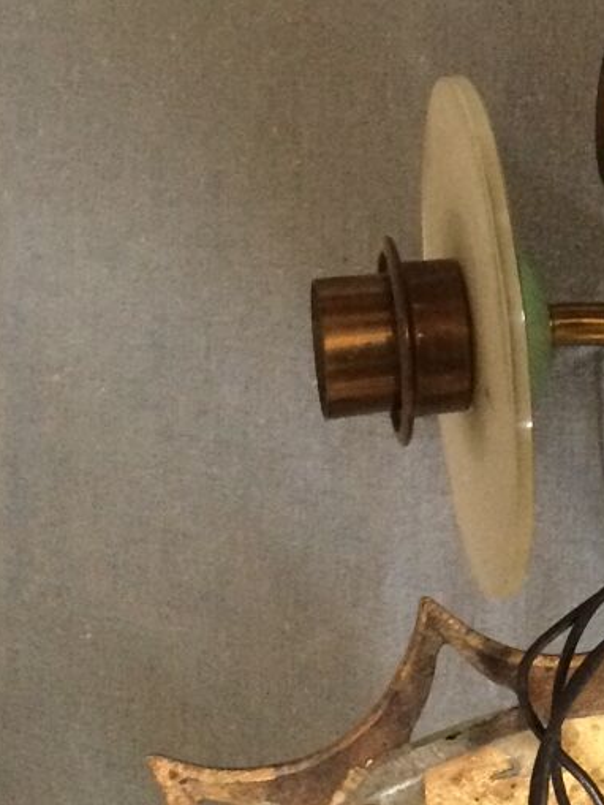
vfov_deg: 20.8
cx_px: 857
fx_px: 2163
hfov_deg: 14.9
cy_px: 123
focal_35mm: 93
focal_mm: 4.15
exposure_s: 1/33
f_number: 2.2
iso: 320
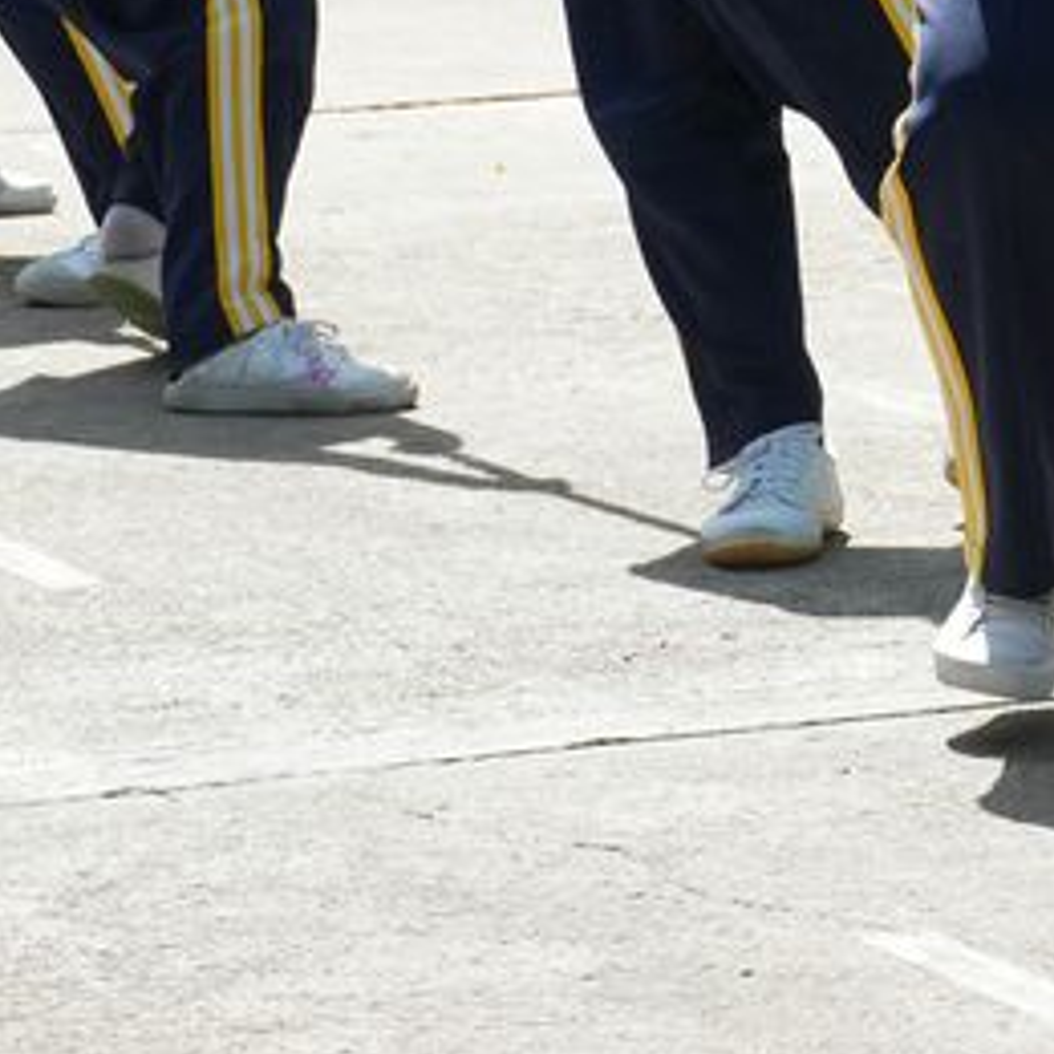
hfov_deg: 5.9
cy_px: -199
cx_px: 1360
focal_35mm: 293
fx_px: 10088
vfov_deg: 6.0
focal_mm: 53
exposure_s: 1/2000
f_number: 5
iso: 640
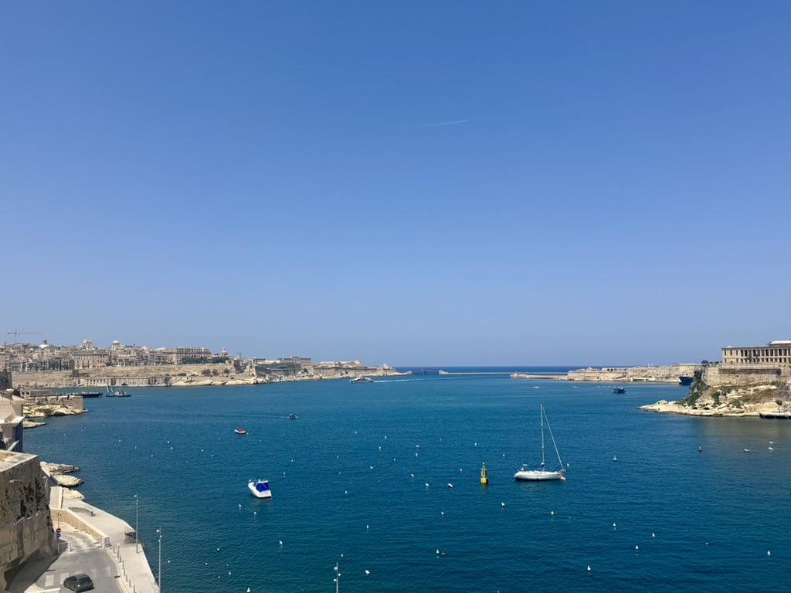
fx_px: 548
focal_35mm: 24
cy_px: 296
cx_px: 396
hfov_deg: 71.6
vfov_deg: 56.8
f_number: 1.78
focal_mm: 6.76
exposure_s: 1/7937
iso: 80
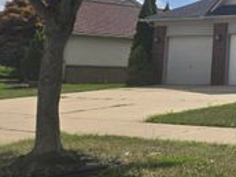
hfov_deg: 23.8
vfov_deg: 21.5
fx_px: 457
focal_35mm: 67
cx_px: 342
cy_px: 20
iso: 25
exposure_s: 1/2216
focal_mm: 5.4
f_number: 1.8
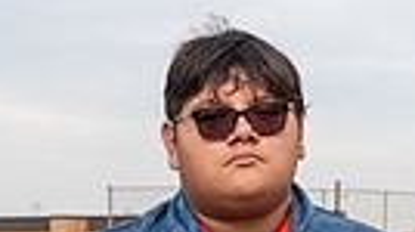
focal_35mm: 137
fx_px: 1506
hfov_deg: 15.7
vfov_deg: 8.0
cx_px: 232
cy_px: 612
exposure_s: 1/200
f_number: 8
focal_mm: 39
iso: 250
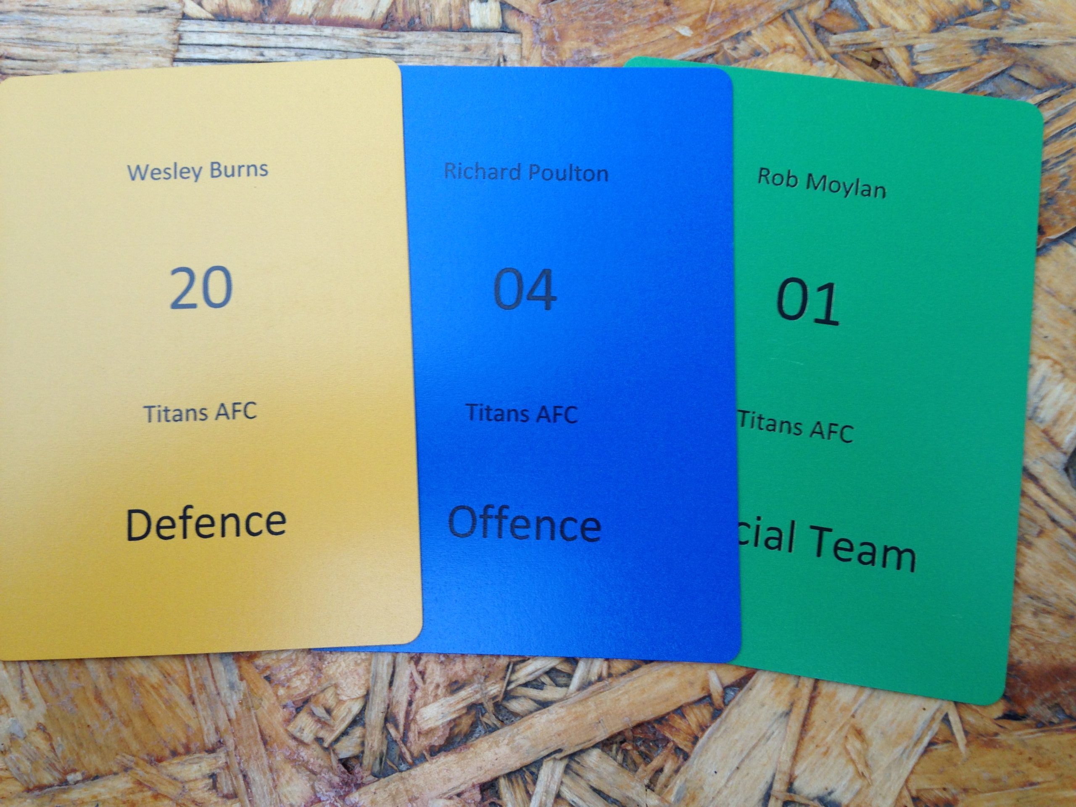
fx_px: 1026
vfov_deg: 42.9
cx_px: 538
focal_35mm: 33
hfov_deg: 55.4
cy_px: 404
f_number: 2.4
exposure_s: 1/120
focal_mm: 4.12
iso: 50
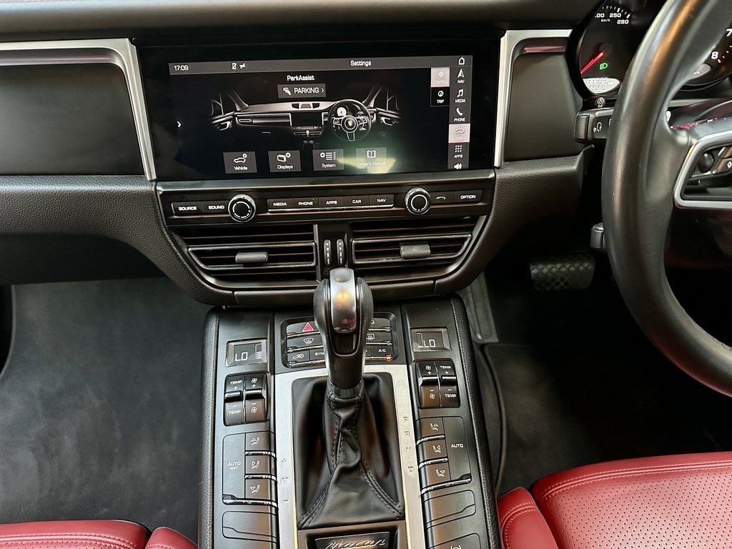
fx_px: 508
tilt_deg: -37.6
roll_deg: -0.9
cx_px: 366
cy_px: 274
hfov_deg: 71.6
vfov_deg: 56.8
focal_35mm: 24
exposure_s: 1/37
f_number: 1.78
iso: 1000
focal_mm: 6.86
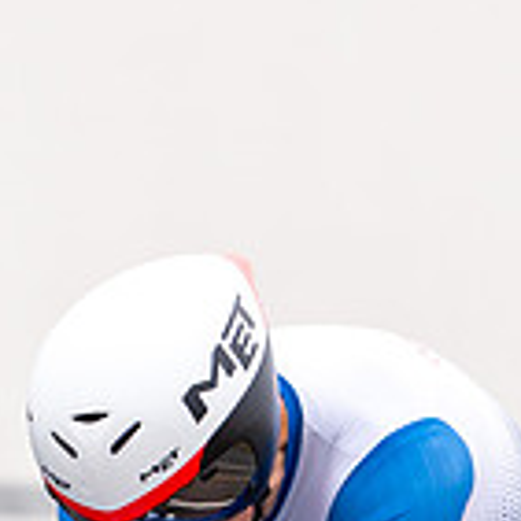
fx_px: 23260
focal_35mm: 1366
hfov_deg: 1.3
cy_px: 808
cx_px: 473
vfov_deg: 1.3
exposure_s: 1/800
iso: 100
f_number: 2.8
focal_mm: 200
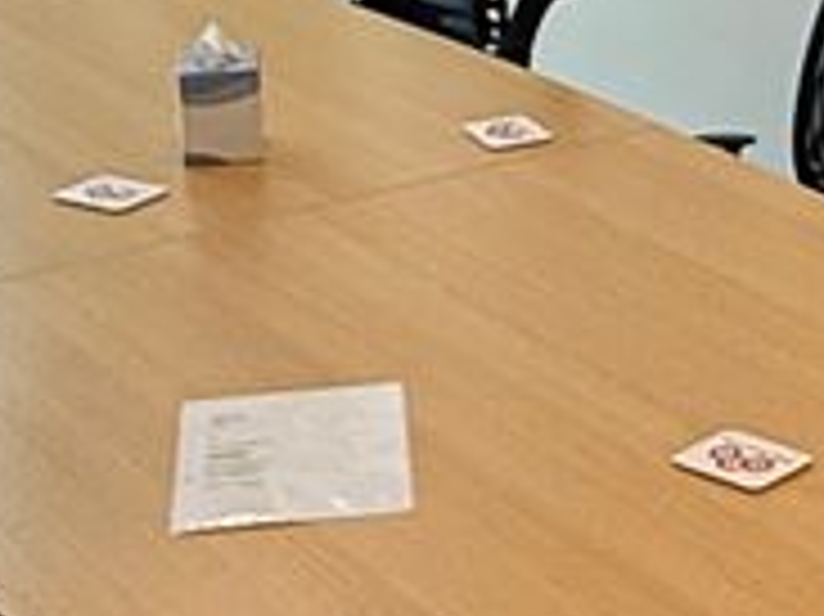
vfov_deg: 16.9
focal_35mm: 85
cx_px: 991
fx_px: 2022
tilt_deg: -14.4
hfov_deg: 21.4
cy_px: -29
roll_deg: -0.7
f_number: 2.2
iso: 125
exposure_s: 1/100
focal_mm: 2.22
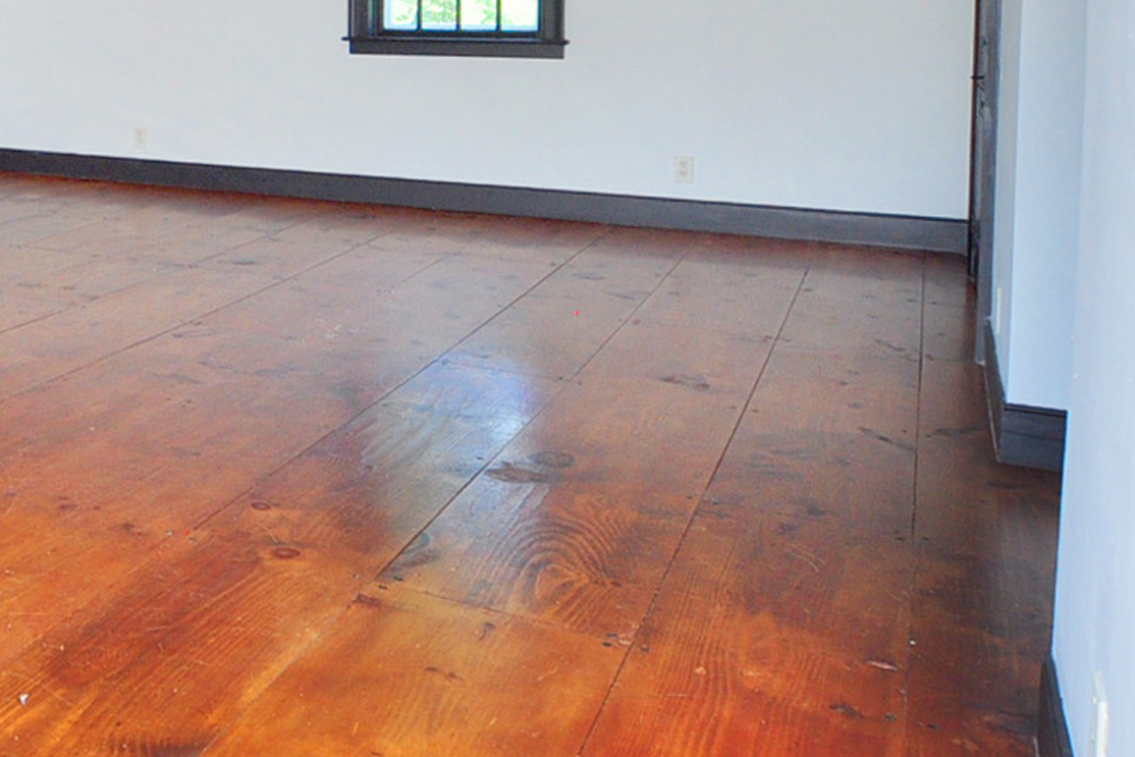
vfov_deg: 32.7
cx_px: -174
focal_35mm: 39
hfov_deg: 38.7
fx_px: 1230
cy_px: 95
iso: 500
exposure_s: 1/125
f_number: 5
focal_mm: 10
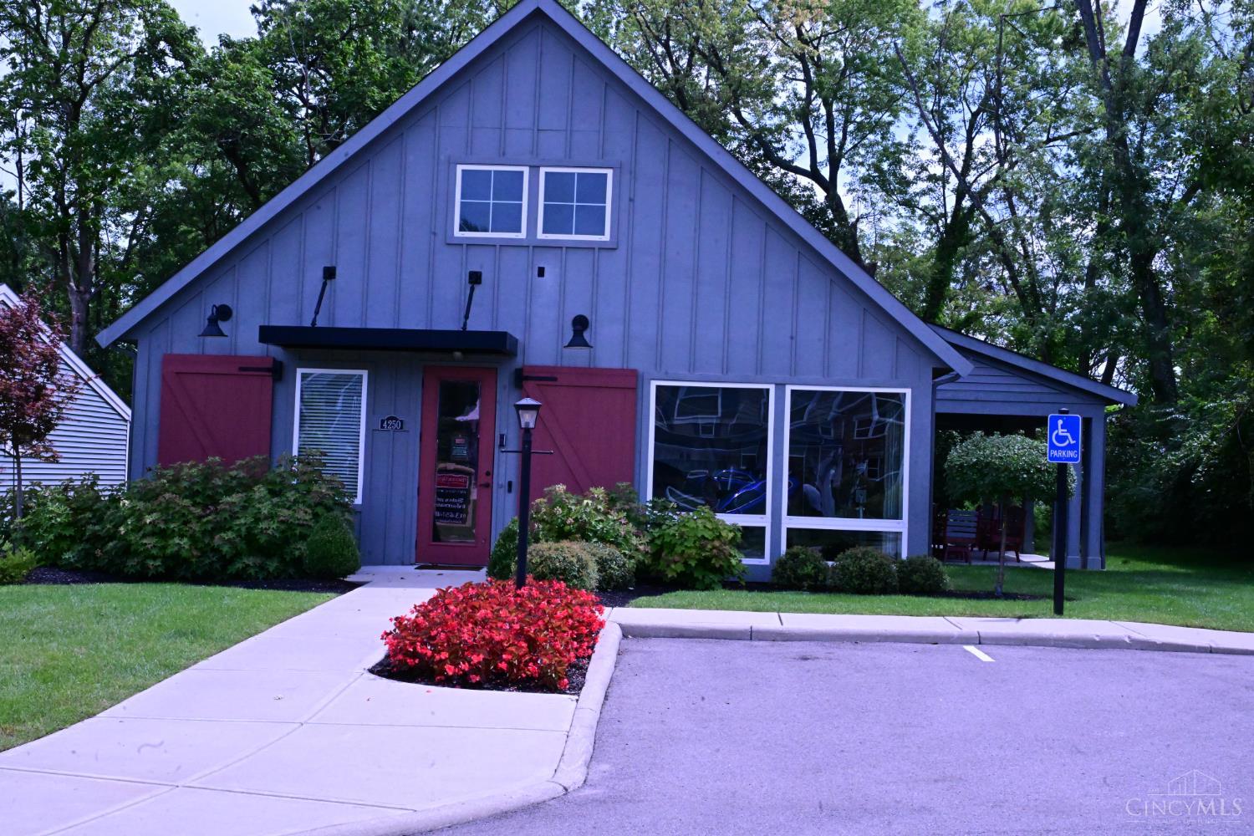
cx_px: 627
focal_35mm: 40
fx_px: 1393
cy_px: 418
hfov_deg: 48.5
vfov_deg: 33.4
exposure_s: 1/1600
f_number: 22
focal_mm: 40
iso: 6400
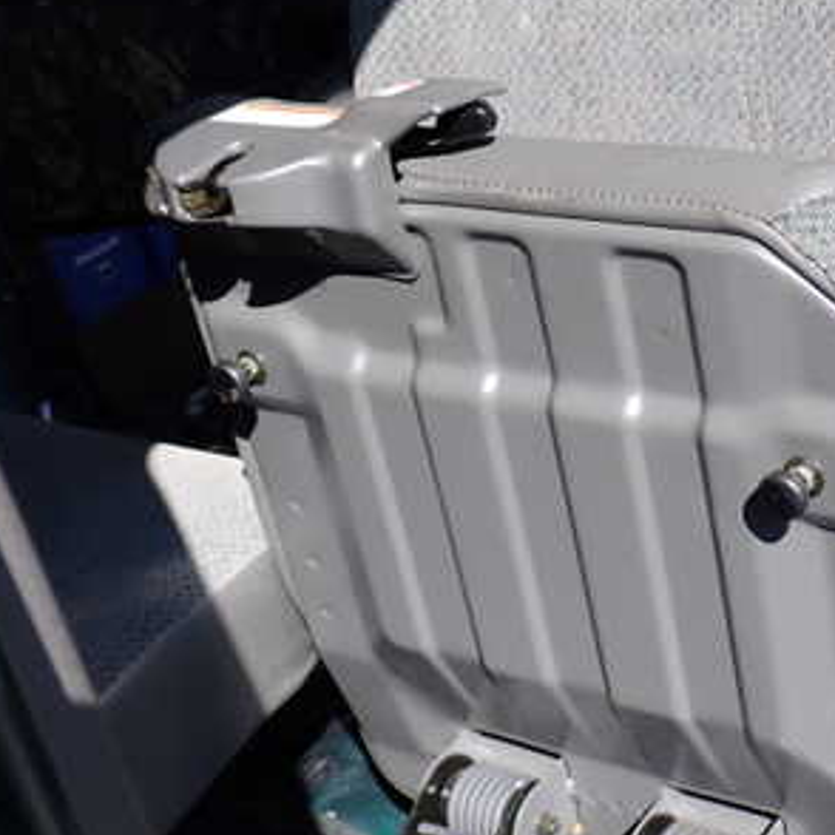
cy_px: 440
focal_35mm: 65
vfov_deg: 26.5
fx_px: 1774
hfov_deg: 25.8
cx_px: 724
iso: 100
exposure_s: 1/400
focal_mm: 6.37
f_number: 3.5
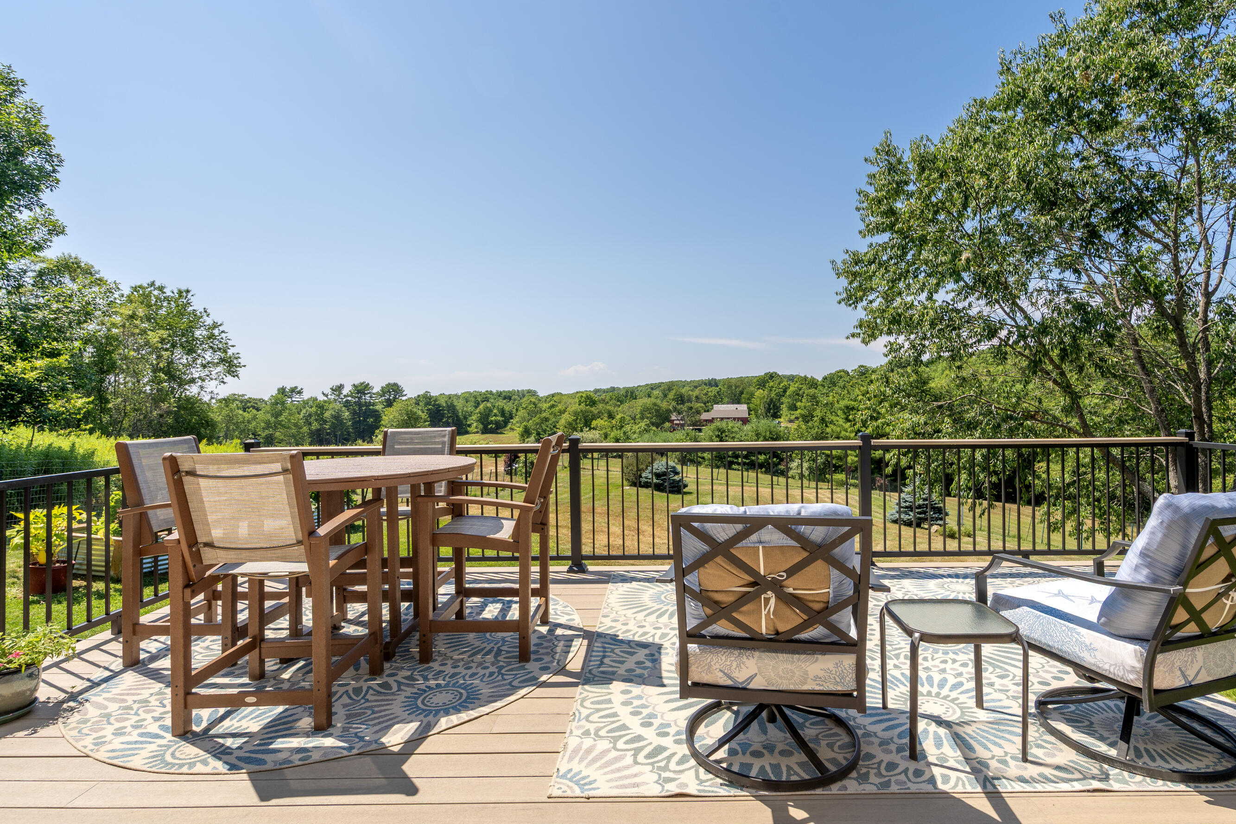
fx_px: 618
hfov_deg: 89.8
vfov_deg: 67.4
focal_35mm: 18
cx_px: 666
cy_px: 400
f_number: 9
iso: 100
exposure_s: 1/250
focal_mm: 16
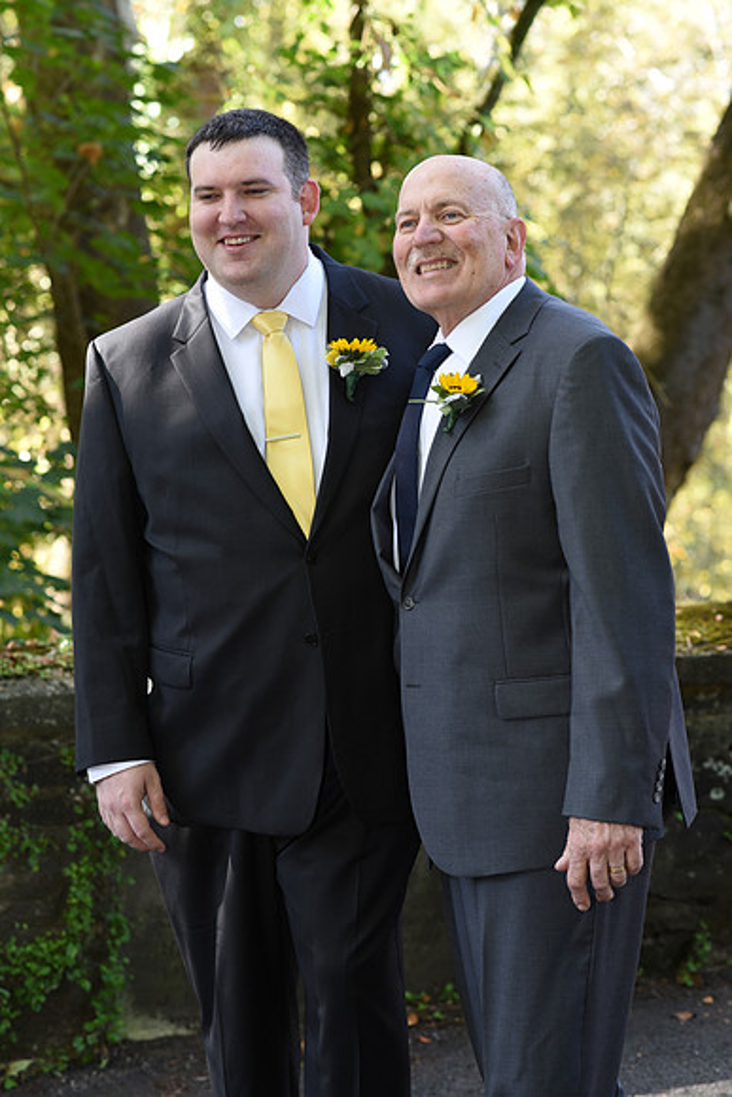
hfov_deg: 16.1
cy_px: 548
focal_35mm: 85
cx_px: 366
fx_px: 2591
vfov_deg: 23.9
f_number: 4.5
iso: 500
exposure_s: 1/200
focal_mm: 85
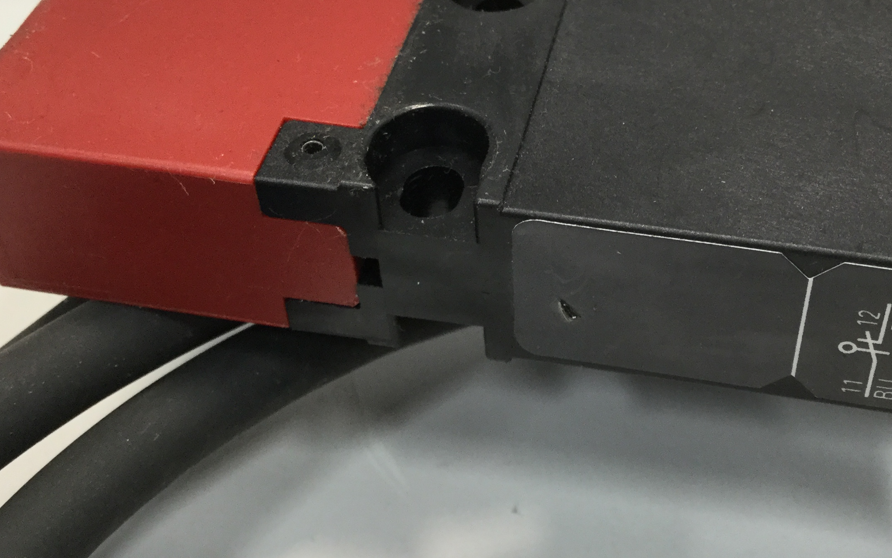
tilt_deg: -41.3
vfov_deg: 25.7
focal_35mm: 50
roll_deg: -0.8
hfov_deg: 39.9
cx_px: 578
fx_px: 1216
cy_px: 174
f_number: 2.4
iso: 64
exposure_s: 1/30
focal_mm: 3.3
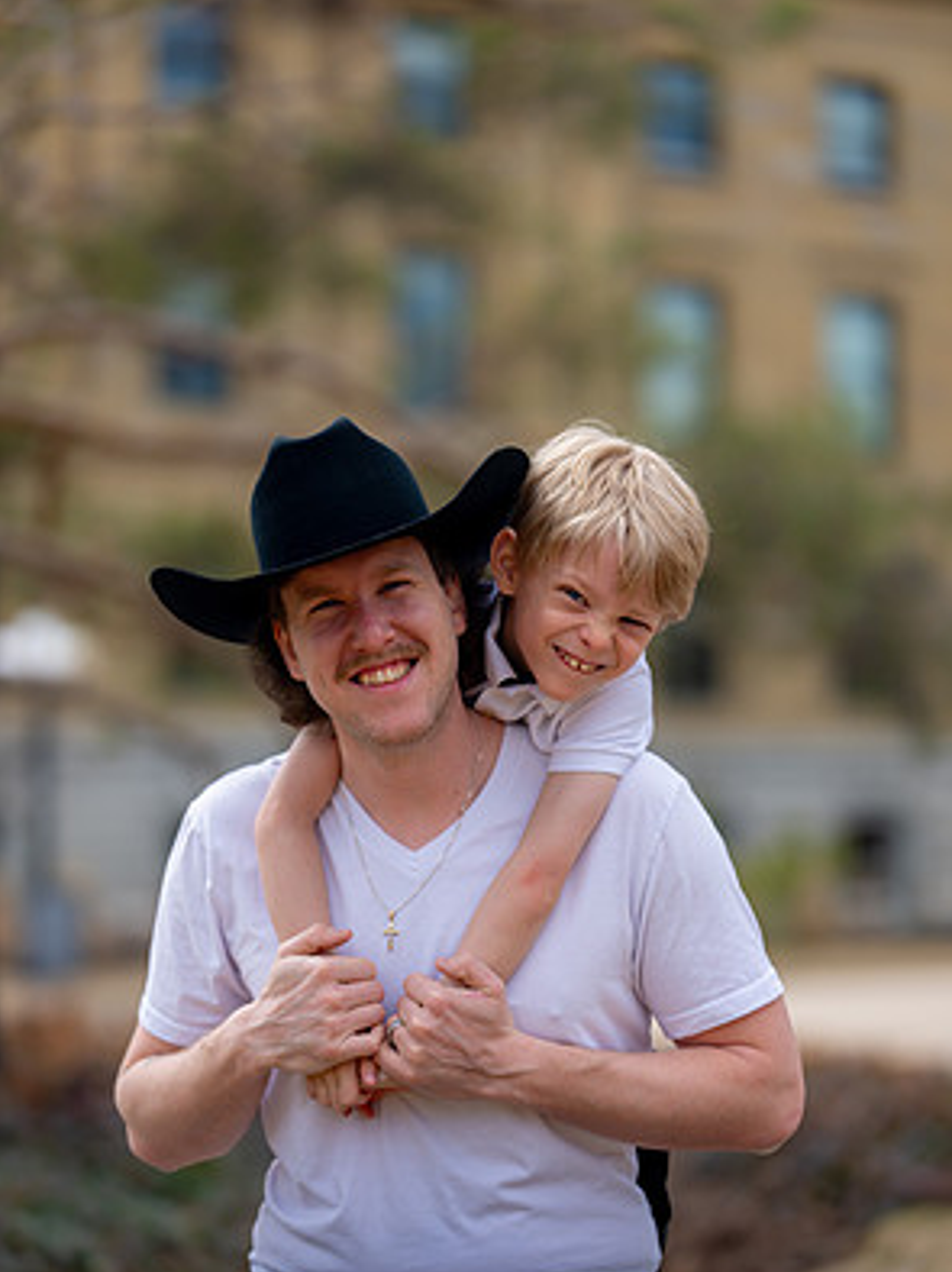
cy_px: 720
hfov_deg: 14.8
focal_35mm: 100
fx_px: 3671
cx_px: 481
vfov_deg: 19.6
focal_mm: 91
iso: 100
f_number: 2
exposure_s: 1/2500
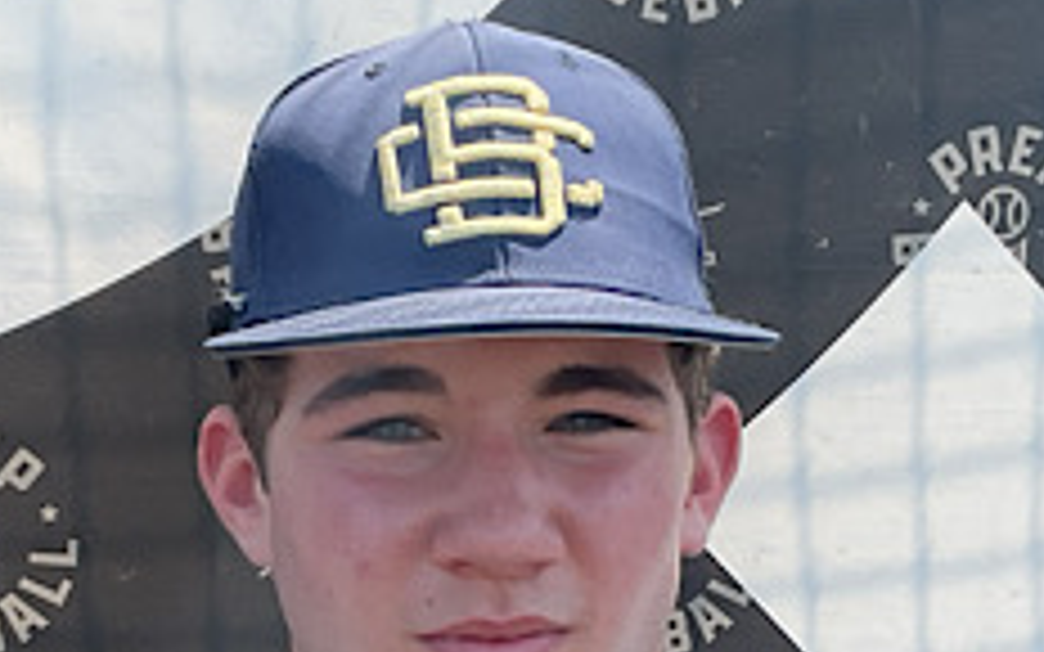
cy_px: 868
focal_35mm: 53
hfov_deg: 38.1
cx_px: 468
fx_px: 1508
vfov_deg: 21.8
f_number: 1.8
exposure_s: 1/759
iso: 16
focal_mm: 3
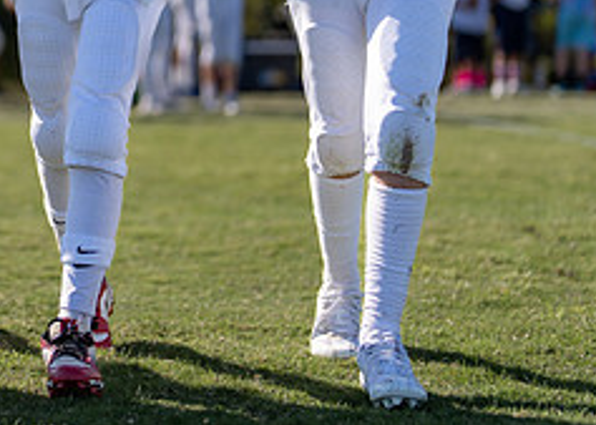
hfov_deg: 14.2
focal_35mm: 139
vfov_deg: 10.2
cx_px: 4
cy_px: -55
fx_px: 2351
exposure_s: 1/6400
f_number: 1.2
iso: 100
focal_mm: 50
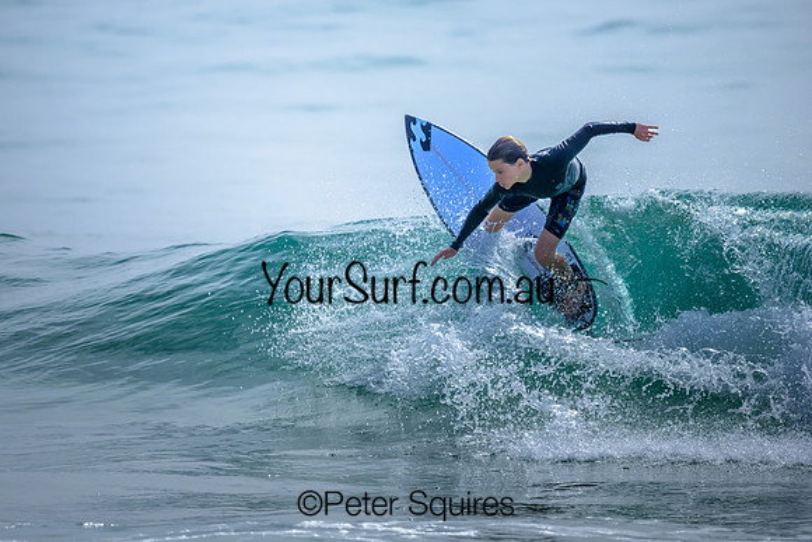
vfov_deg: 1.5
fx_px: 20456
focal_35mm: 907
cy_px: 235
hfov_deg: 2.3
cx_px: 352
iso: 360
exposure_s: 1/2500
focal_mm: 800
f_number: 6.3
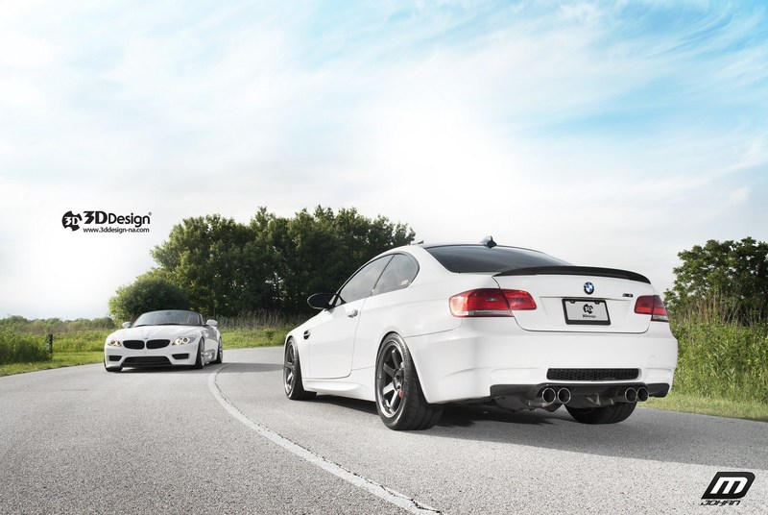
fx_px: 737
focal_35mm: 34
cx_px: 384
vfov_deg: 38.5
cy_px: 258
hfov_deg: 55.0
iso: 100
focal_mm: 23
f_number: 9
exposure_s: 1/80
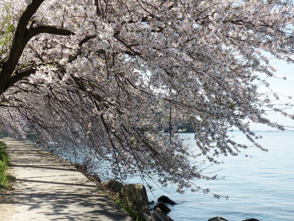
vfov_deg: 26.1
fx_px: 476
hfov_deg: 34.4
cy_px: 110
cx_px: 147
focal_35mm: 56
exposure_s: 1/212
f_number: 5.6
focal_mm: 9.8
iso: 64
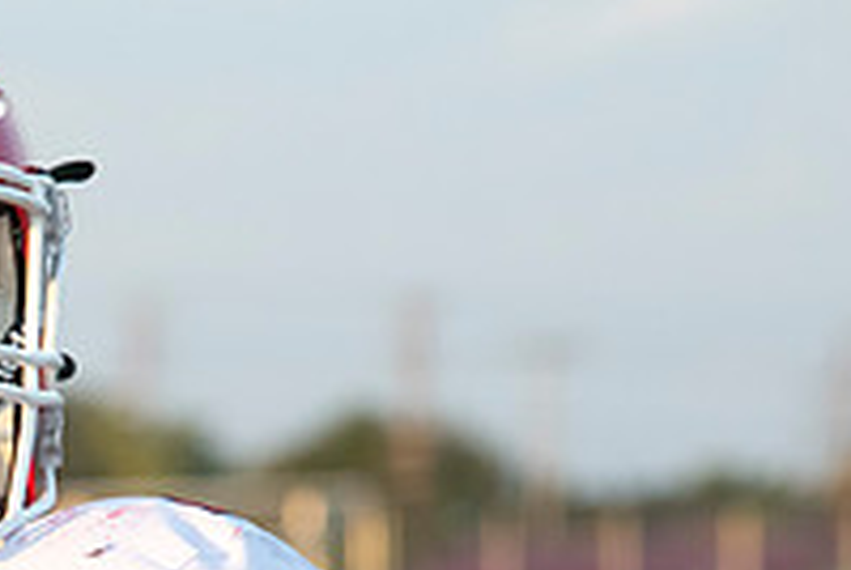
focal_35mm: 608
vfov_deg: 2.3
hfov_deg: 3.4
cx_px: -157
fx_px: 14393
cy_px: 615
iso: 2000
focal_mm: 210
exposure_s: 1/800
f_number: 8
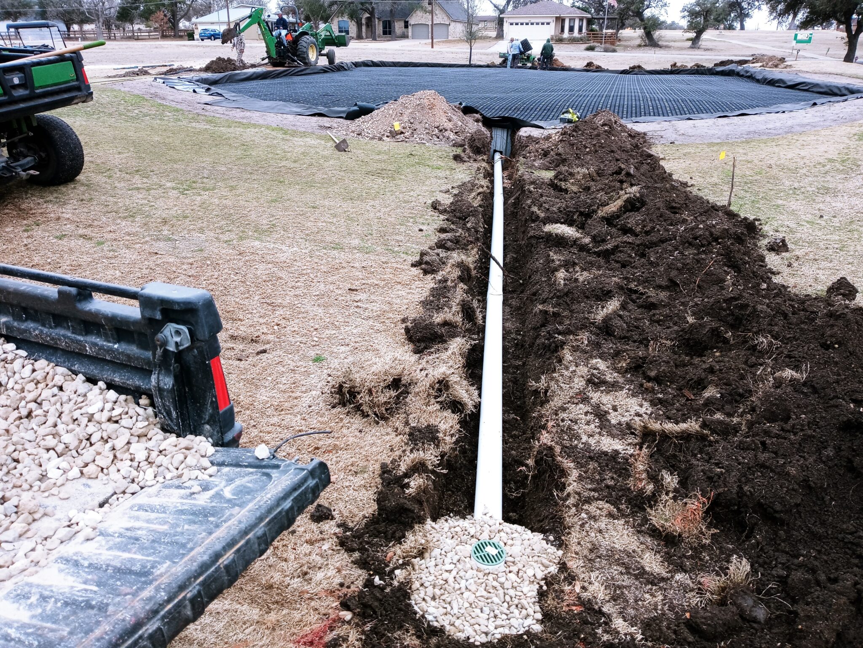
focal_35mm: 28
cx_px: 432
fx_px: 698
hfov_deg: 63.4
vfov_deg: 49.7
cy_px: 324
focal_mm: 3.61
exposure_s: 1/413
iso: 100
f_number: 1.8
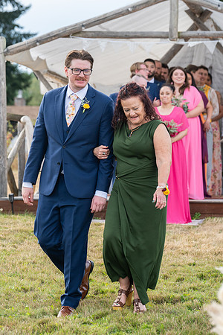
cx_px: 80
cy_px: 168
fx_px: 1519
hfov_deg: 8.4
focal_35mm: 164
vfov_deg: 12.6
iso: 400
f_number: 4.5
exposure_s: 1/640
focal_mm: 109
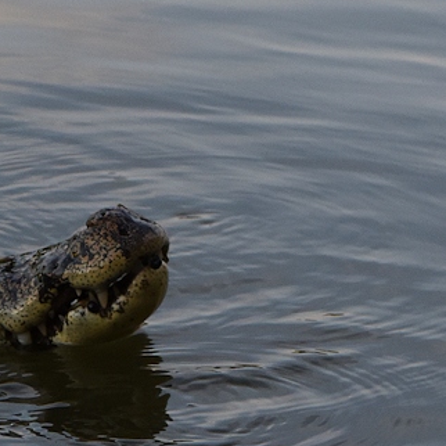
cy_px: -98
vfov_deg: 10.6
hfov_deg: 10.7
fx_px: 2361
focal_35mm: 162
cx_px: 45
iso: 1000
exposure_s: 1/1600
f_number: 7.1
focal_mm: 60
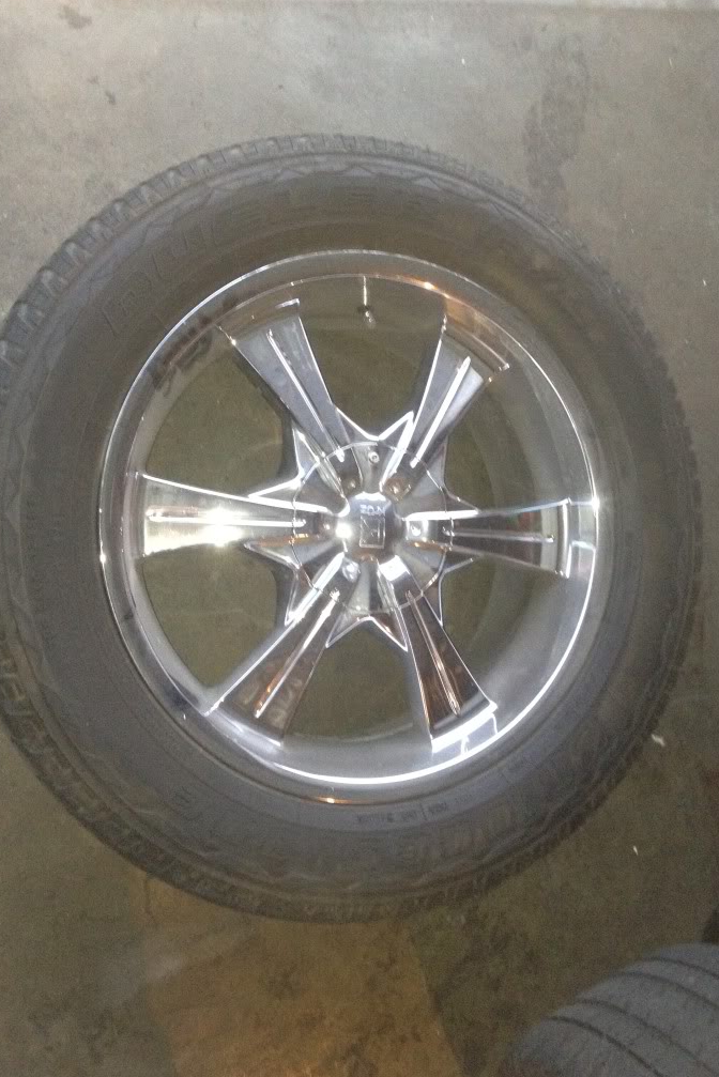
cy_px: 547
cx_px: 369
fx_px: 1108
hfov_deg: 36.0
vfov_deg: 51.9
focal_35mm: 37
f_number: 2.4
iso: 400
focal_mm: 4.3
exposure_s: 1/16
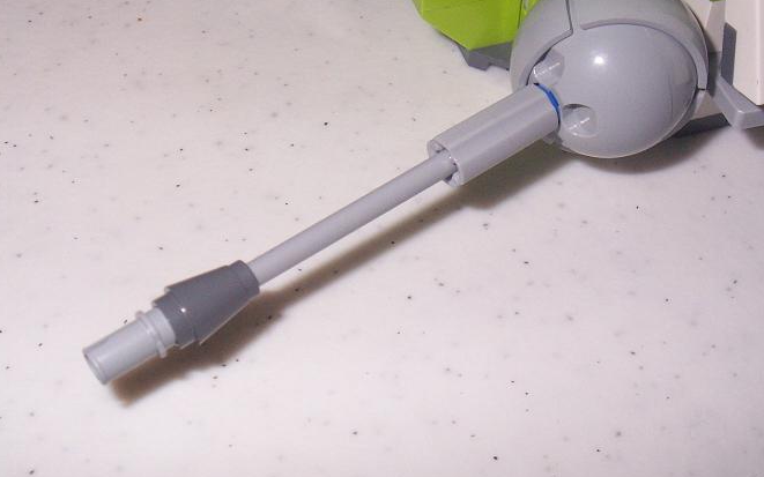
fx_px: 1270
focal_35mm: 61
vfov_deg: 21.3
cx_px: 437
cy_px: 217
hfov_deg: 33.4
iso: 125
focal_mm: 8
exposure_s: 1/80
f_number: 4
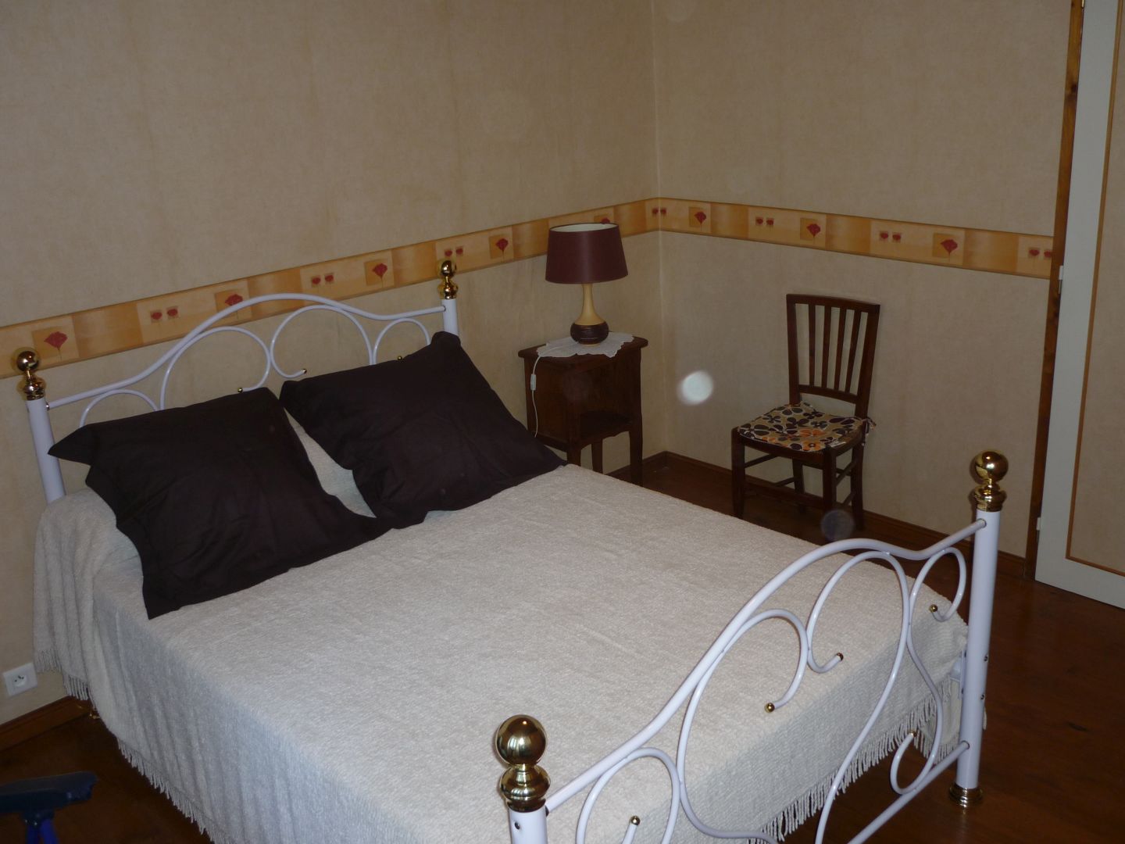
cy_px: 422
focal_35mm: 33
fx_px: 1072
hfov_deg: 55.4
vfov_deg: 42.9
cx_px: 562
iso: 100
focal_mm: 5.5
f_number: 2.8
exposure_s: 1/30
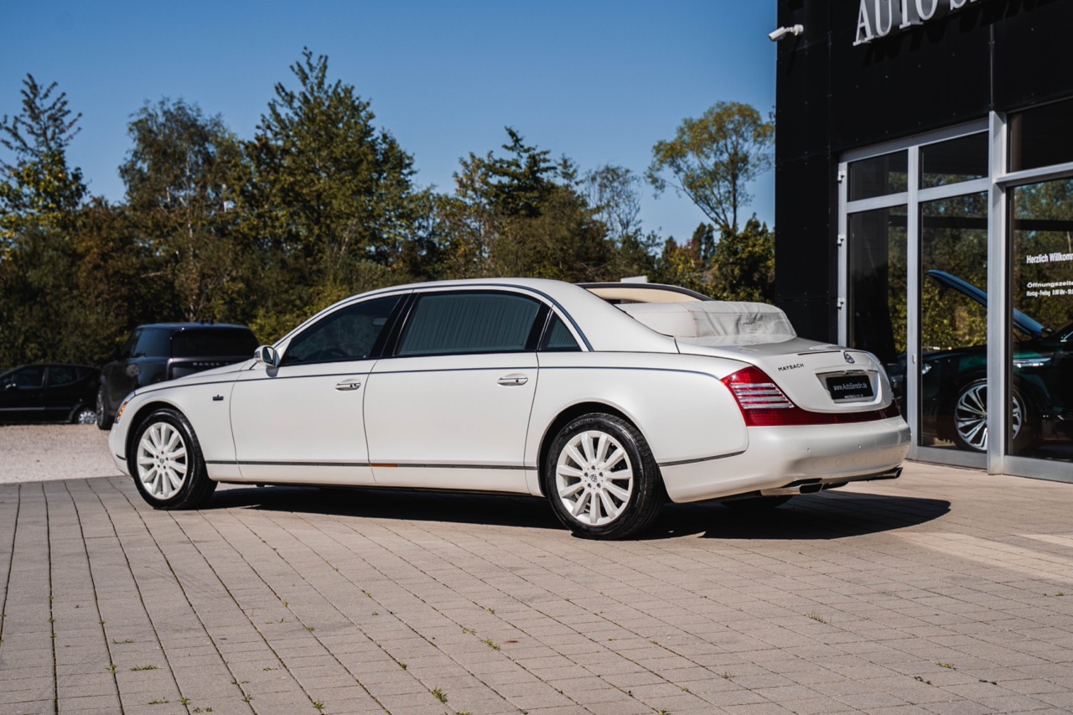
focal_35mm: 50
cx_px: 536
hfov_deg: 39.6
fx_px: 1490
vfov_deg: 27.0
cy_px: 358
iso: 400
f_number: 5
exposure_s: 1/1600
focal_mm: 50
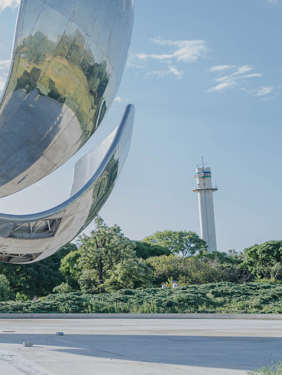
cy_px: 124
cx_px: -44
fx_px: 673
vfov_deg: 31.0
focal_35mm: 62
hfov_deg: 22.1
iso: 125
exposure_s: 1/320
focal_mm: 24
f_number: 4
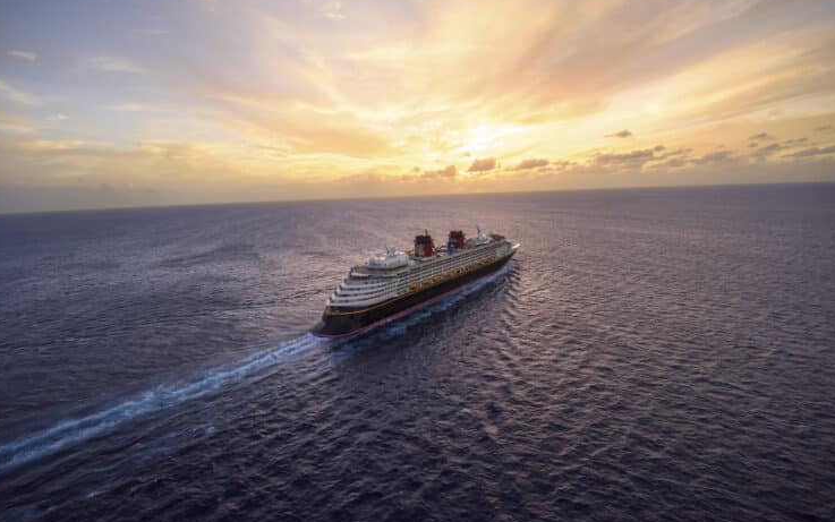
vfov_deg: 68.0
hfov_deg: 94.3
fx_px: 387
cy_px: 256
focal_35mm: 17
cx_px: 404
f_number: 4
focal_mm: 16
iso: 1250
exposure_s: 1/2500
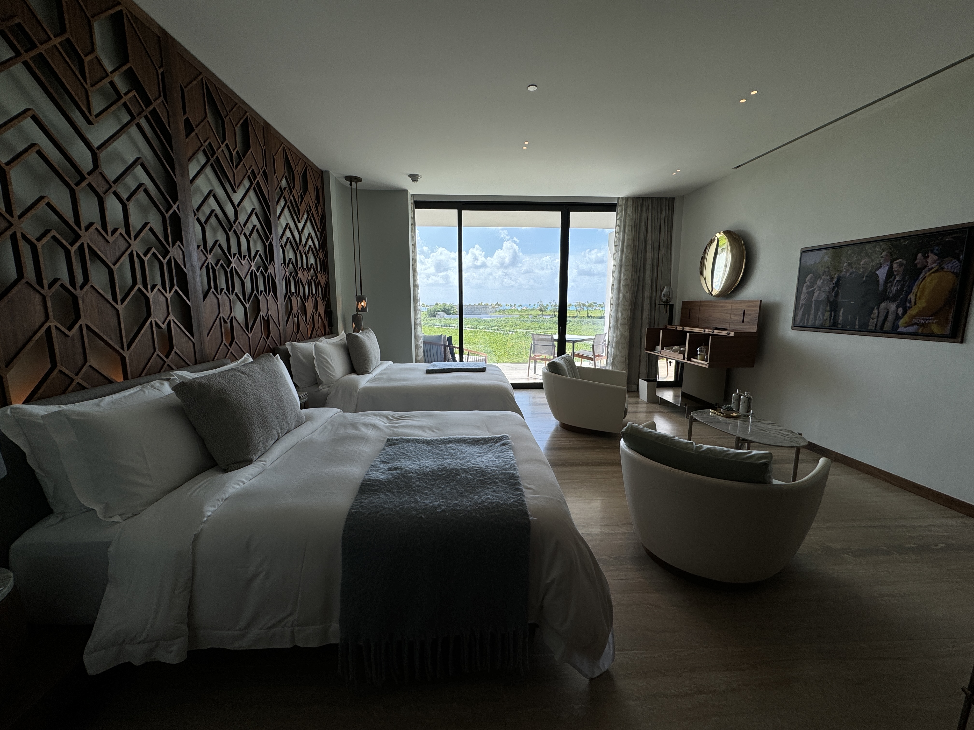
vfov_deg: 85.7
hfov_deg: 102.1
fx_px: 394
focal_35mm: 14
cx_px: 487
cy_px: 365
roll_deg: -0.4
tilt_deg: -11.1
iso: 40
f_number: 2.2
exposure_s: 1/470
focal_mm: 2.22
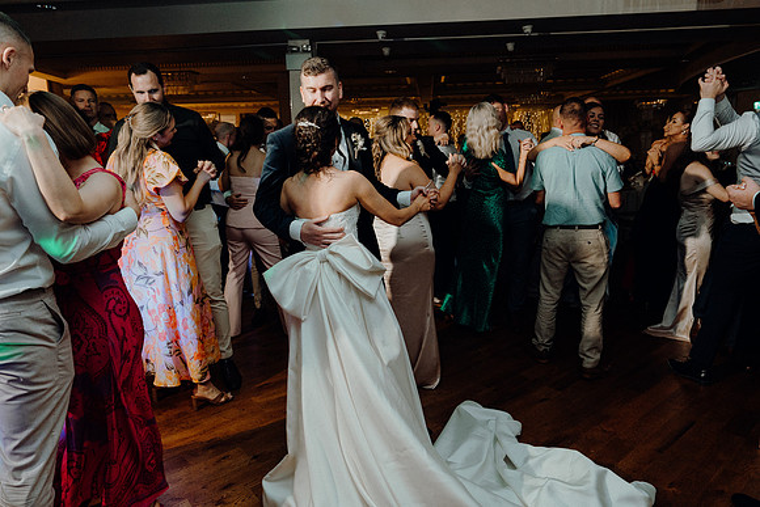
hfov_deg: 73.7
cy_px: 254
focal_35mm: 24
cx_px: 380
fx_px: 507
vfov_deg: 53.2
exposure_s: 1/160
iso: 2500
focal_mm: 24
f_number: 3.5
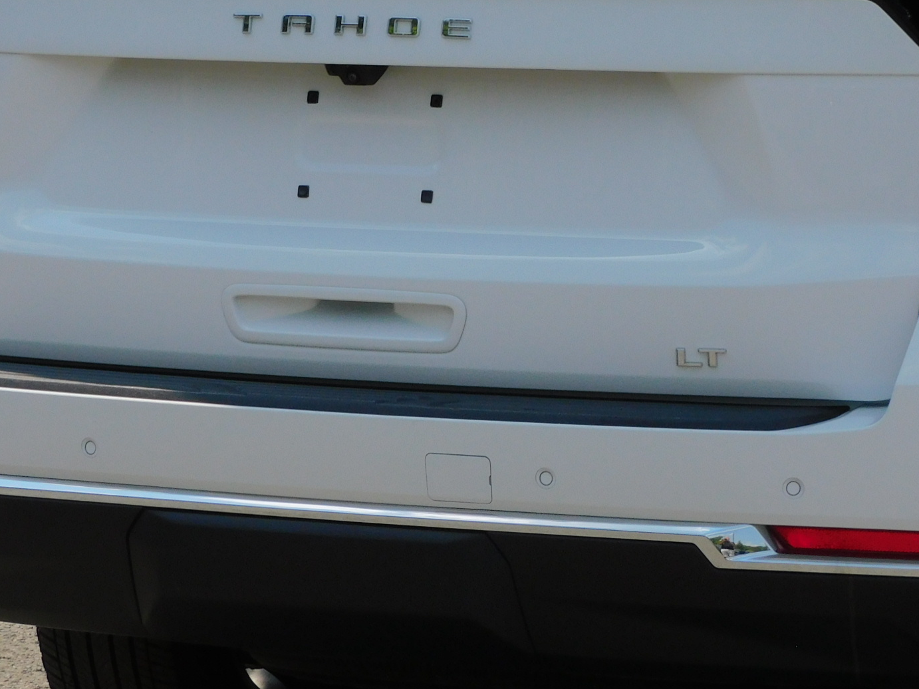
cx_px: 486
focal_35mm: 222
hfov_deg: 8.9
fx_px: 5893
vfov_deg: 6.7
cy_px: 246
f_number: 5
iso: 125
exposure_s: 1/1000
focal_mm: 24.2
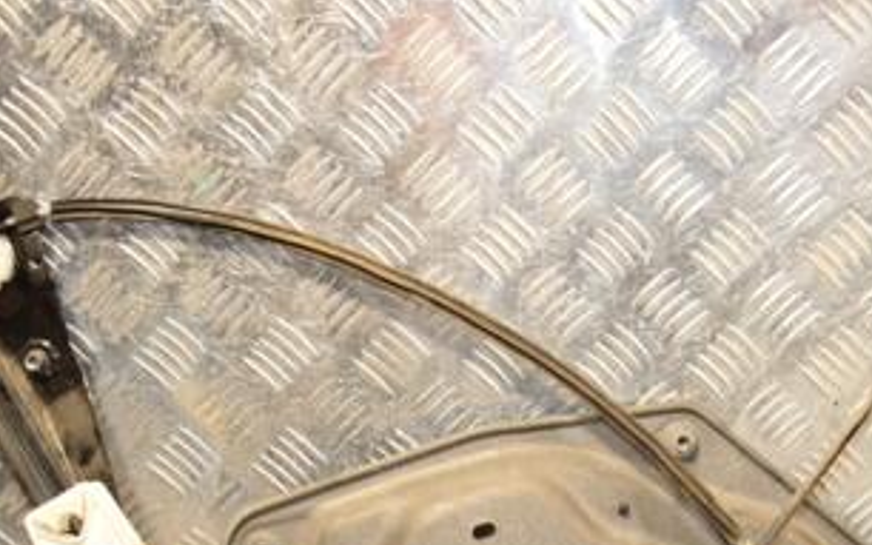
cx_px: 624
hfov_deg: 30.7
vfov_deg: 19.1
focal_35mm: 66
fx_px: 1568
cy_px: 565
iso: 800
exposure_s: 1/200
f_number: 5
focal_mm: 22
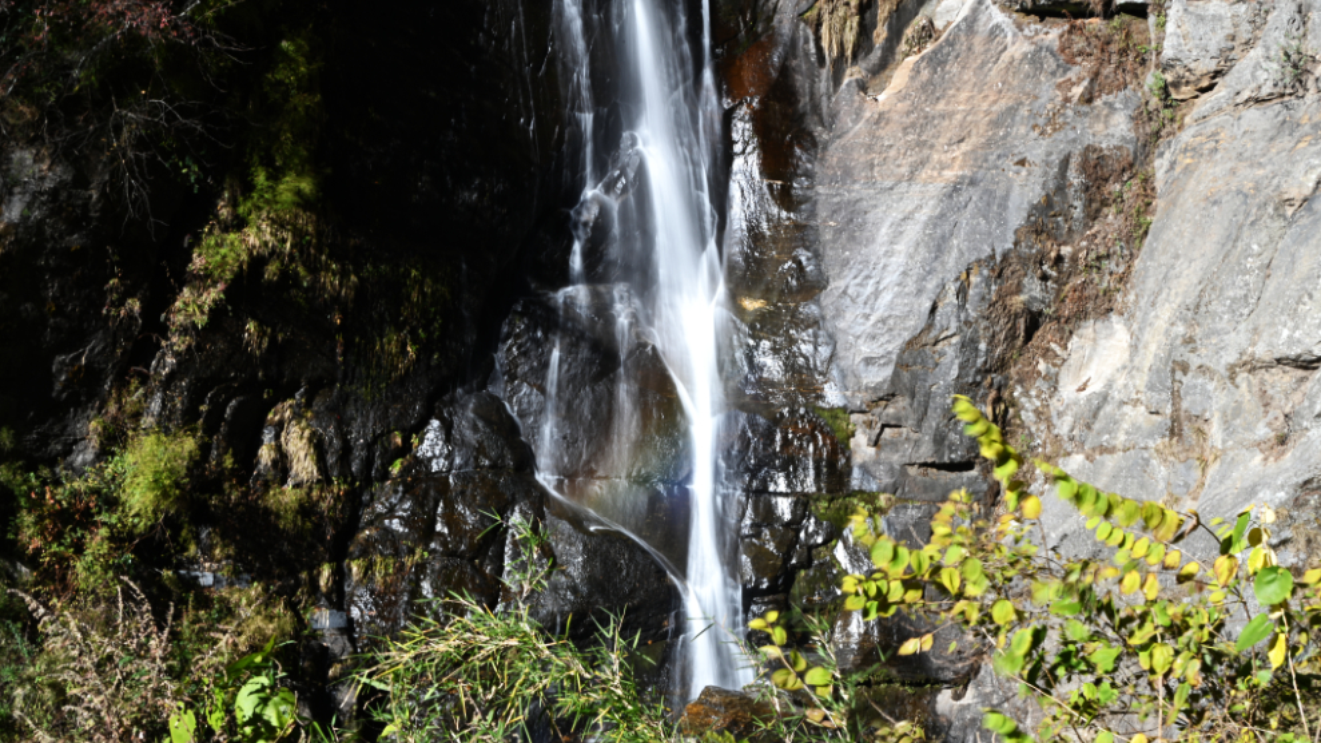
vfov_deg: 16.7
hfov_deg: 29.4
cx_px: 665
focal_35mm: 72
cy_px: 420
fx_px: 2522
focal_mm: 68
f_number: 32
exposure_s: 1/3.33
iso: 31
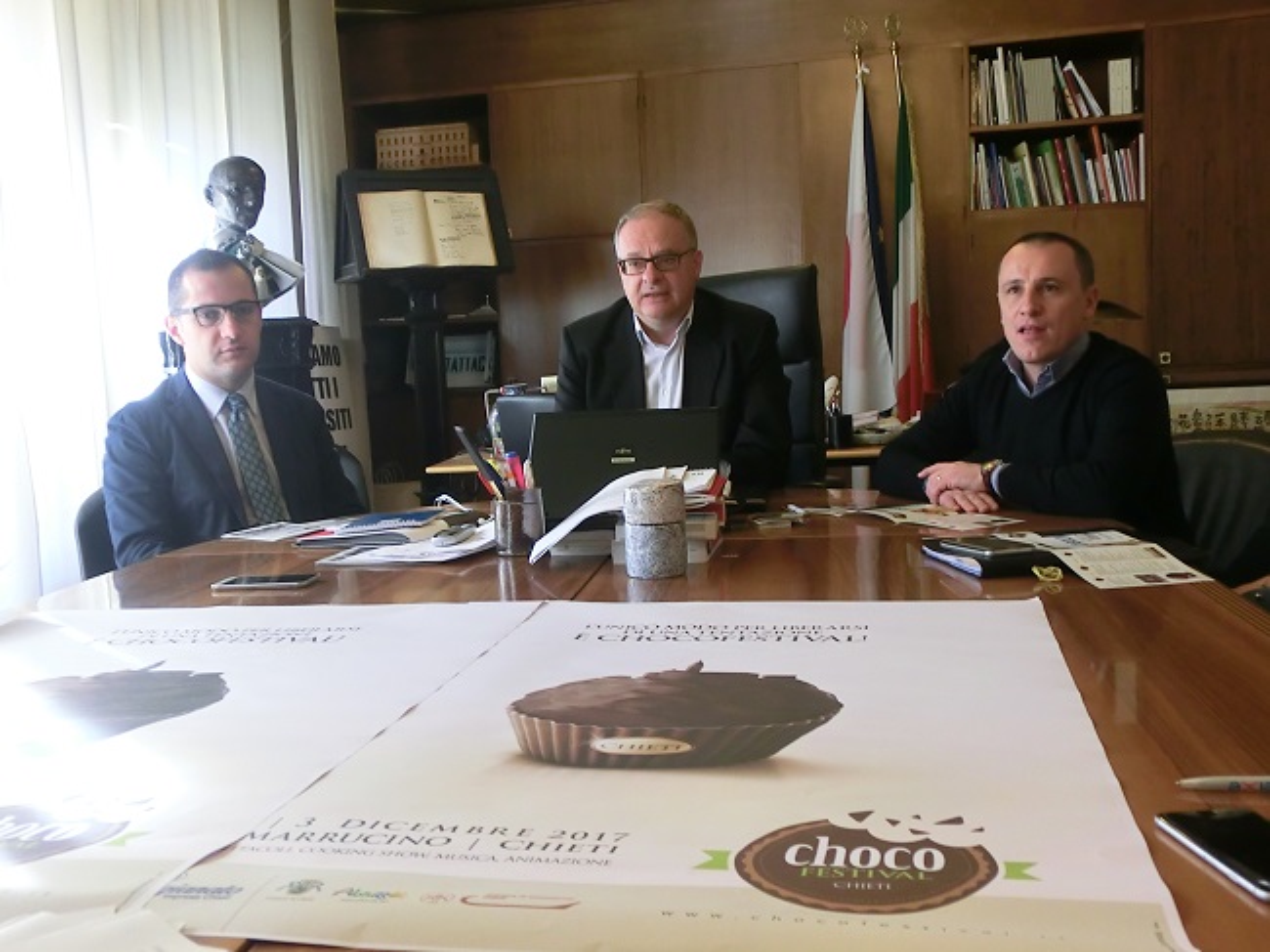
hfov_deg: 44.8
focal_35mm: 42
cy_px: 476
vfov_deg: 34.3
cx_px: 635
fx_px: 1540
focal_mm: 7.38
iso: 200
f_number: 4
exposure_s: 1/60
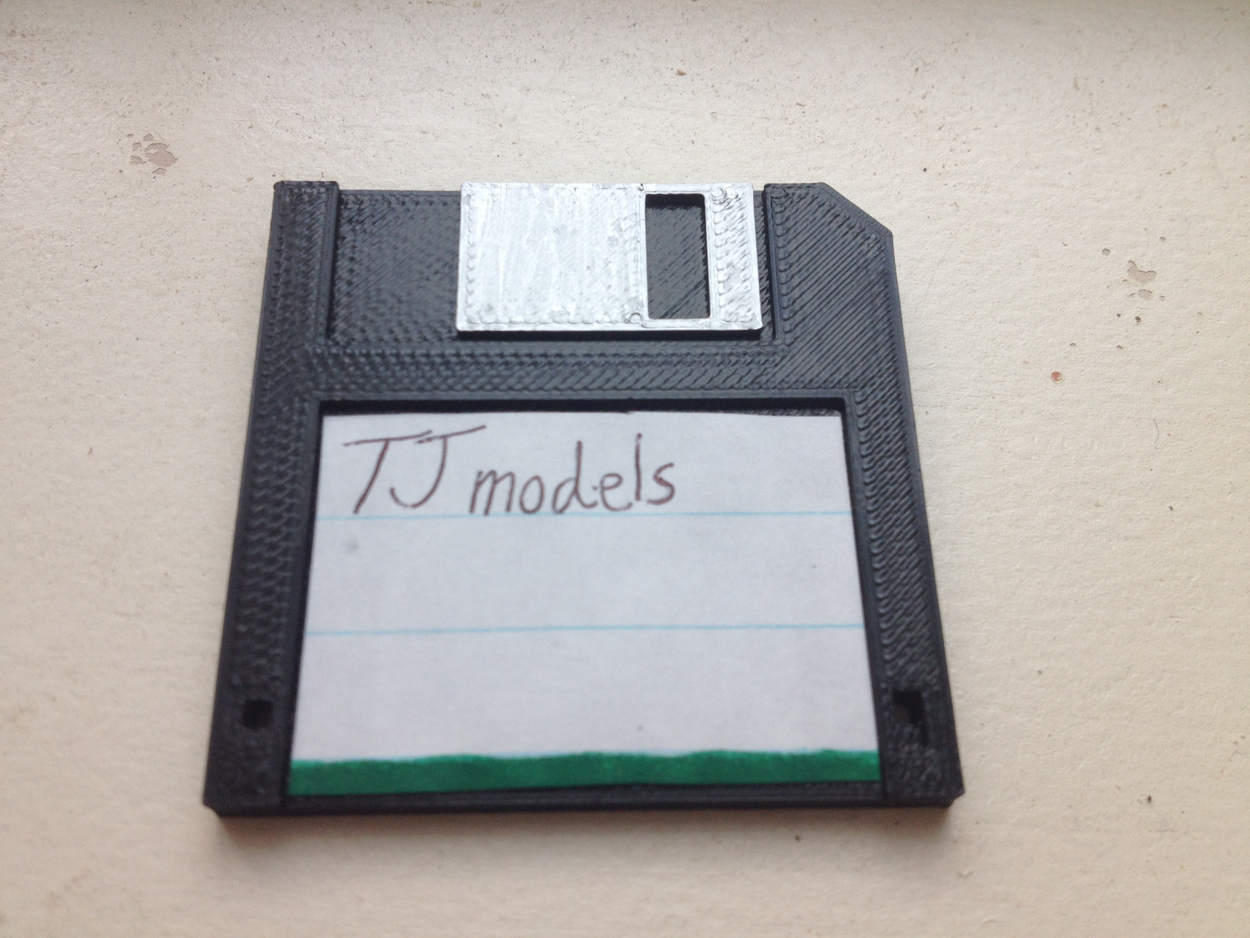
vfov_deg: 40.7
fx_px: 1264
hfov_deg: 52.6
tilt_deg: -67.1
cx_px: 625
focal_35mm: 35
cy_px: 469
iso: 50
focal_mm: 4.28
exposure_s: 1/138
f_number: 2.4
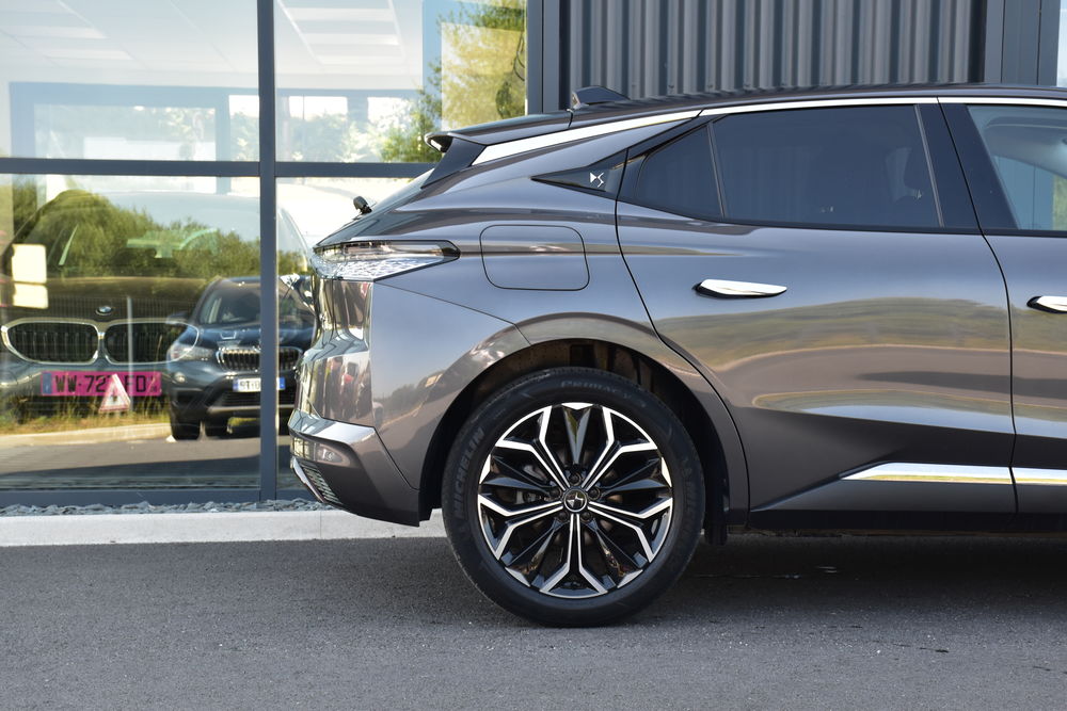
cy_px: 356
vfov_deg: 18.2
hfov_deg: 27.0
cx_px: 534
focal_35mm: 75
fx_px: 2223
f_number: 8
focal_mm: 50
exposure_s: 1/80
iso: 400
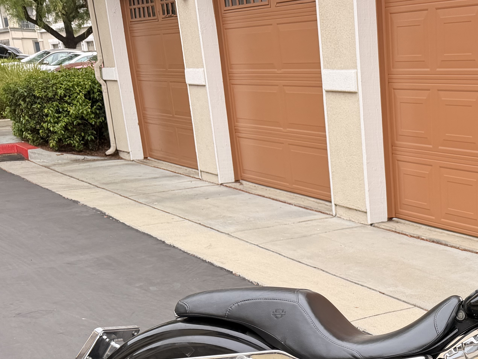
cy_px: 391
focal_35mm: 54
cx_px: 501
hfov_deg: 32.1
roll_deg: -1.4
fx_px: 746
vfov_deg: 25.2
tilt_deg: -23.1
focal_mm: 6.76
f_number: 1.78
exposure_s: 1/389
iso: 80
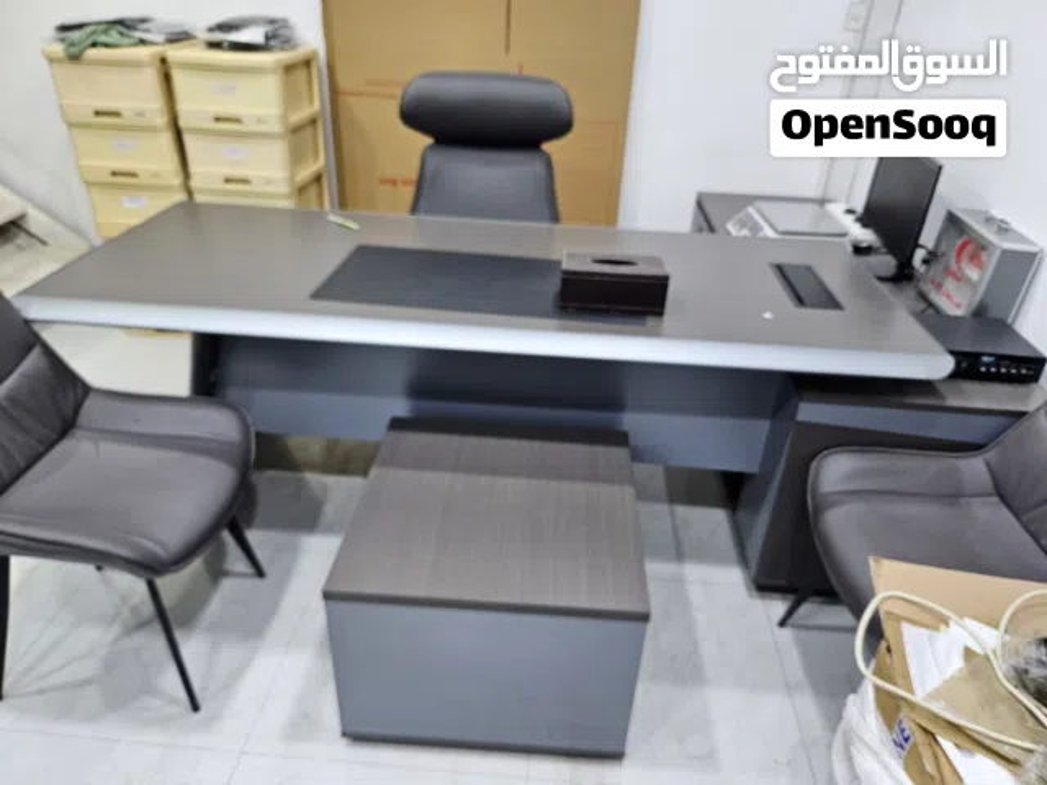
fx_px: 696
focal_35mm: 23
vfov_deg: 58.9
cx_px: 524
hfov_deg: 73.9
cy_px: 392
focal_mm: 5.4
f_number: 1.8
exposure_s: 1/100
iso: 125
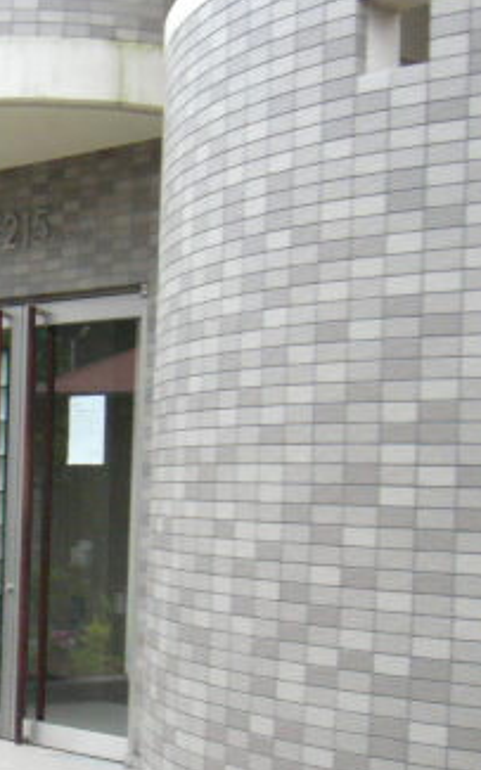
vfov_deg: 28.1
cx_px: -213
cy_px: 481
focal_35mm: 73
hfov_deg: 16.5
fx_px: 1532
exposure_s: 1/80
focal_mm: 5.8
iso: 200
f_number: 8
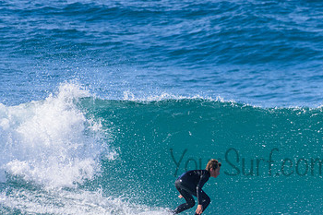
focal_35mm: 1244
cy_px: 155
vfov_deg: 1.1
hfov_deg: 1.7
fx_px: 11156
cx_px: 265
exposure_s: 1/2000
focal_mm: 500
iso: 400
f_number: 5.6
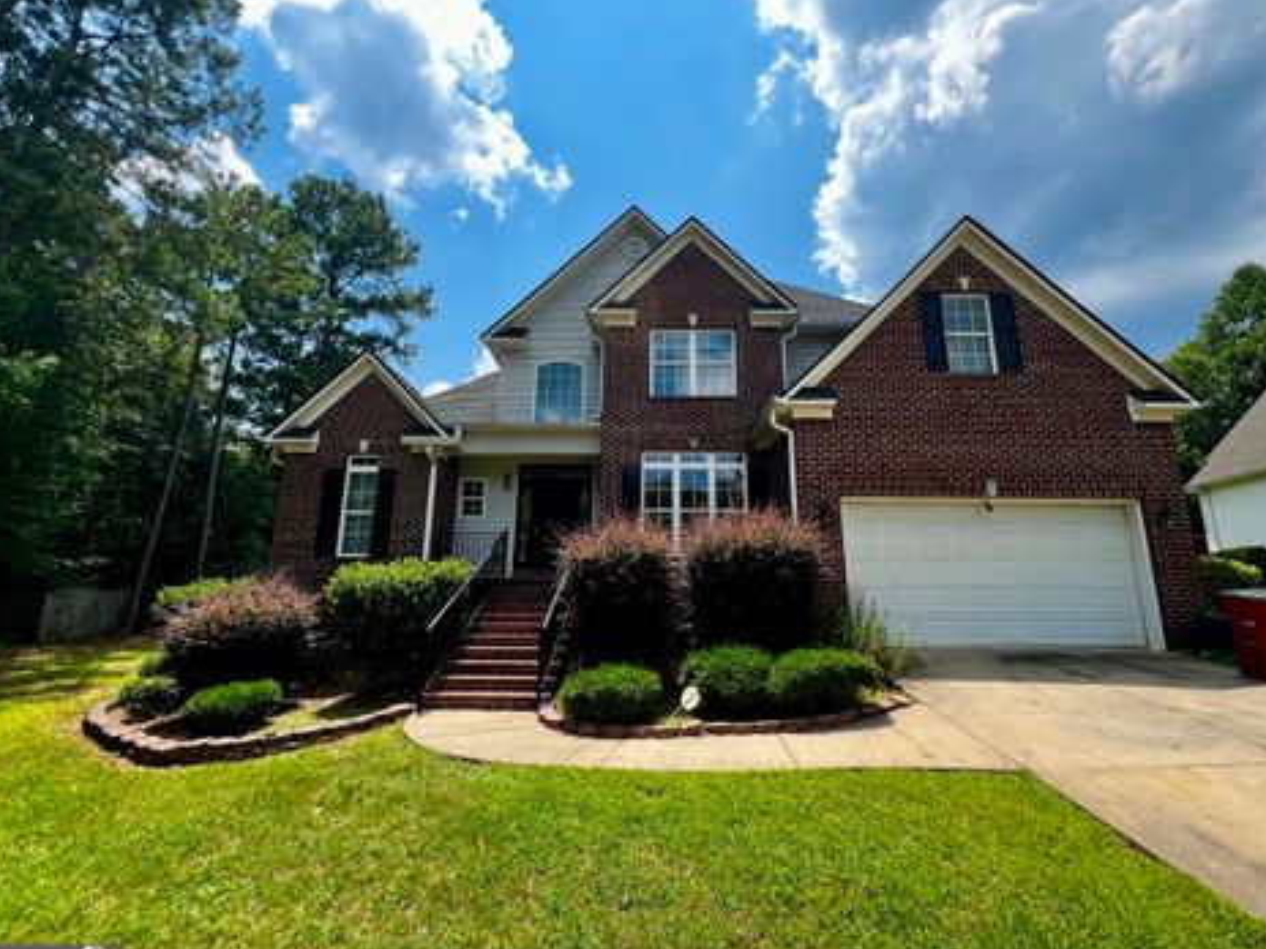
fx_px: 512
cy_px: 484
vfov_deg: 85.7
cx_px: 649
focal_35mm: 14
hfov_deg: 102.0
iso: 32
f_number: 1.8
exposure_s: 1/541
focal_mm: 1.57
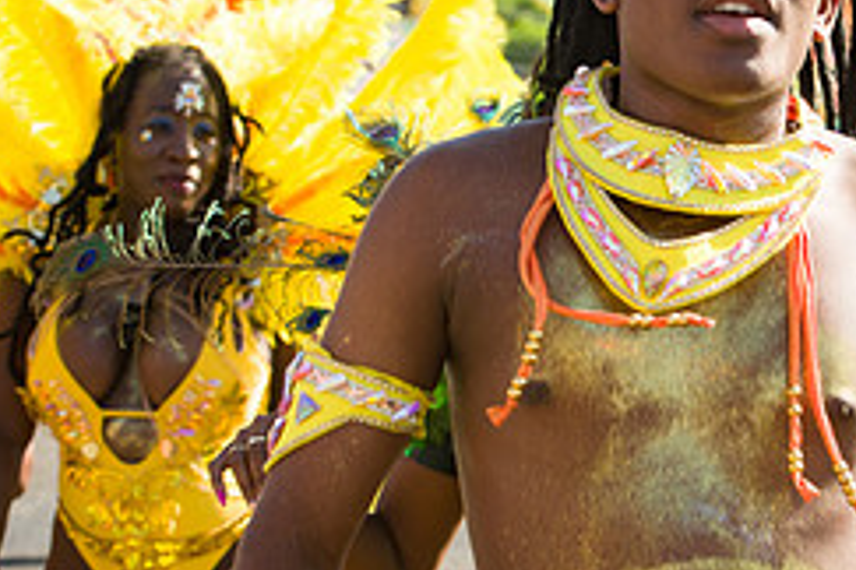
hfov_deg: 12.2
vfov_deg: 8.2
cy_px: 327
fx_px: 3971
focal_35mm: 167
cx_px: 722
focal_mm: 70
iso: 100
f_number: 6.3
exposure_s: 1/200
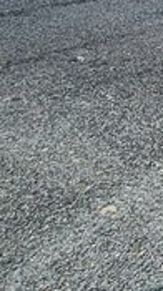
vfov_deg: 23.6
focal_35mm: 81
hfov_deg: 9.7
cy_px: -73
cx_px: 542
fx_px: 624
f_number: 2.2
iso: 50
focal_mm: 2.2
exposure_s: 1/1776
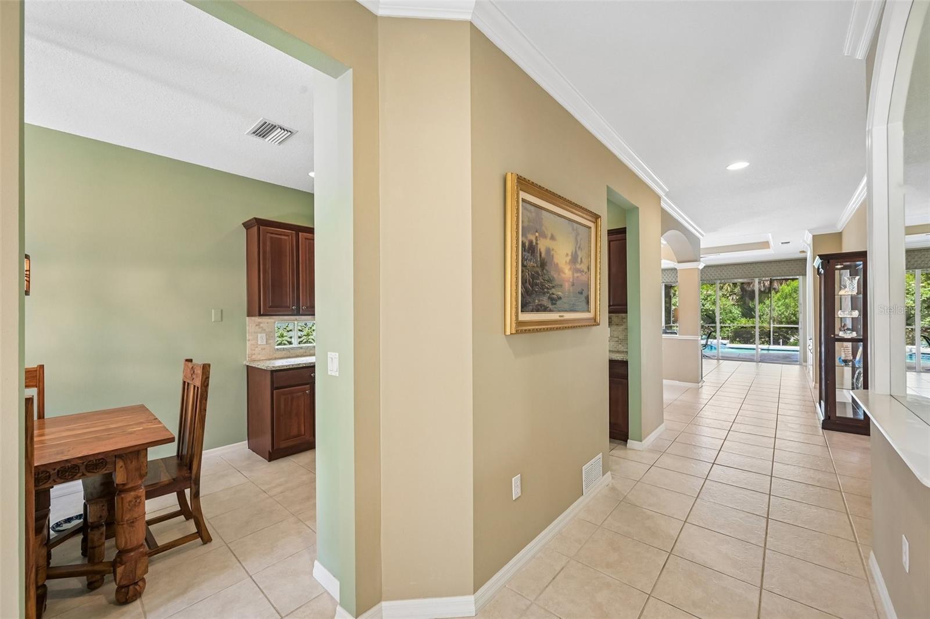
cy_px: 310
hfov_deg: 104.3
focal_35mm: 14
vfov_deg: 81.2
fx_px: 362
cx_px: 465
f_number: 8
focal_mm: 14
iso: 400
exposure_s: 1/10
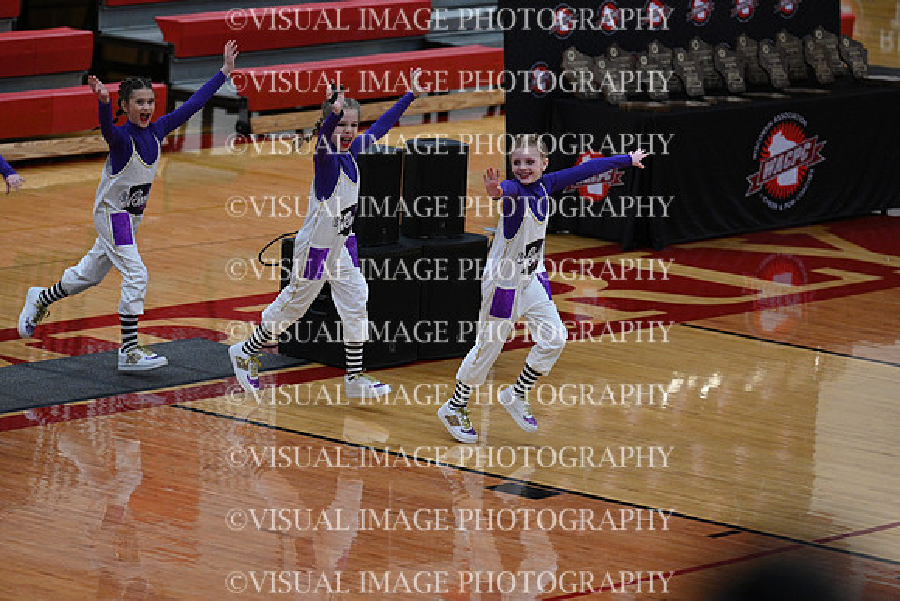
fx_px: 5001
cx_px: 450
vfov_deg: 6.9
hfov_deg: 10.3
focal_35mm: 200
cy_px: 300
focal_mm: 200
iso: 4000
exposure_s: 1/400
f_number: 4
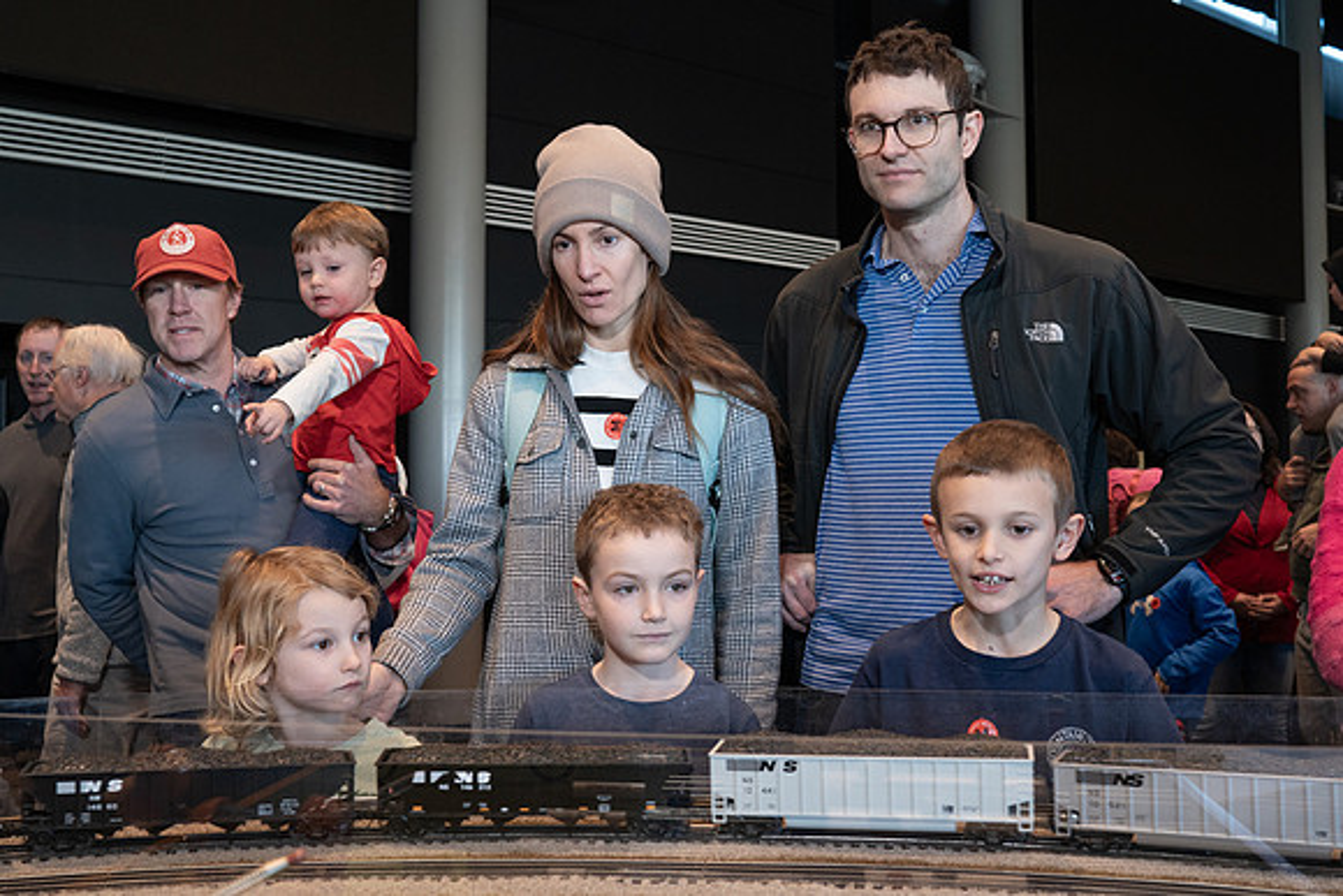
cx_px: 629
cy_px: 444
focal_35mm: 39
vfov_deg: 34.0
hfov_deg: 49.1
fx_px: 1467
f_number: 5.6
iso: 2000
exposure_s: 1/100
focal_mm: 35
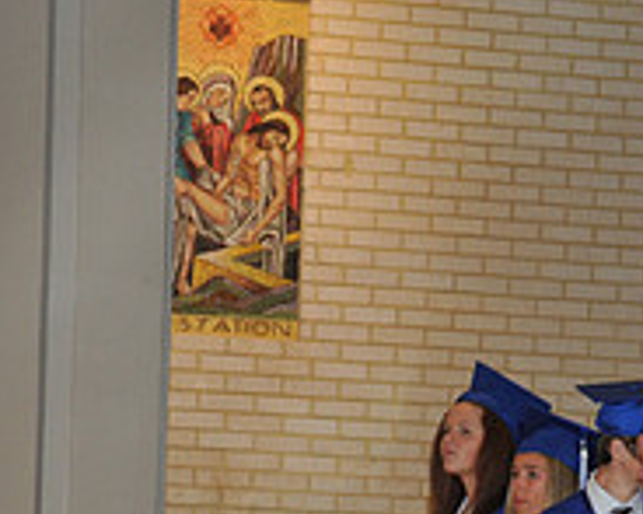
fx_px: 5915
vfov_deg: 5.0
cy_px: 556
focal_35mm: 311
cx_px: 1006
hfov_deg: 6.1
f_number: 6.3
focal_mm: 105
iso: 1250
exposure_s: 1/80
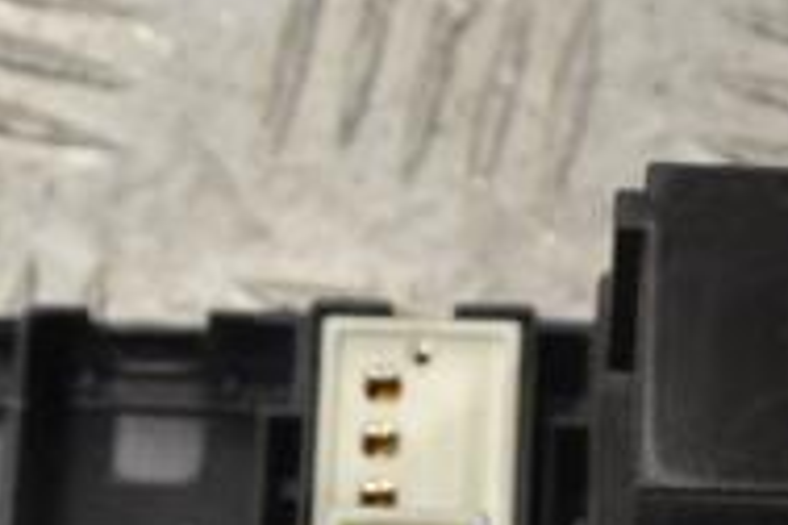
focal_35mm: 219
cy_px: 283
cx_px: 371
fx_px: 4793
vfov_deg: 6.3
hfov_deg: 9.4
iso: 140
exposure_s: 1/30
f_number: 5.3
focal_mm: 46
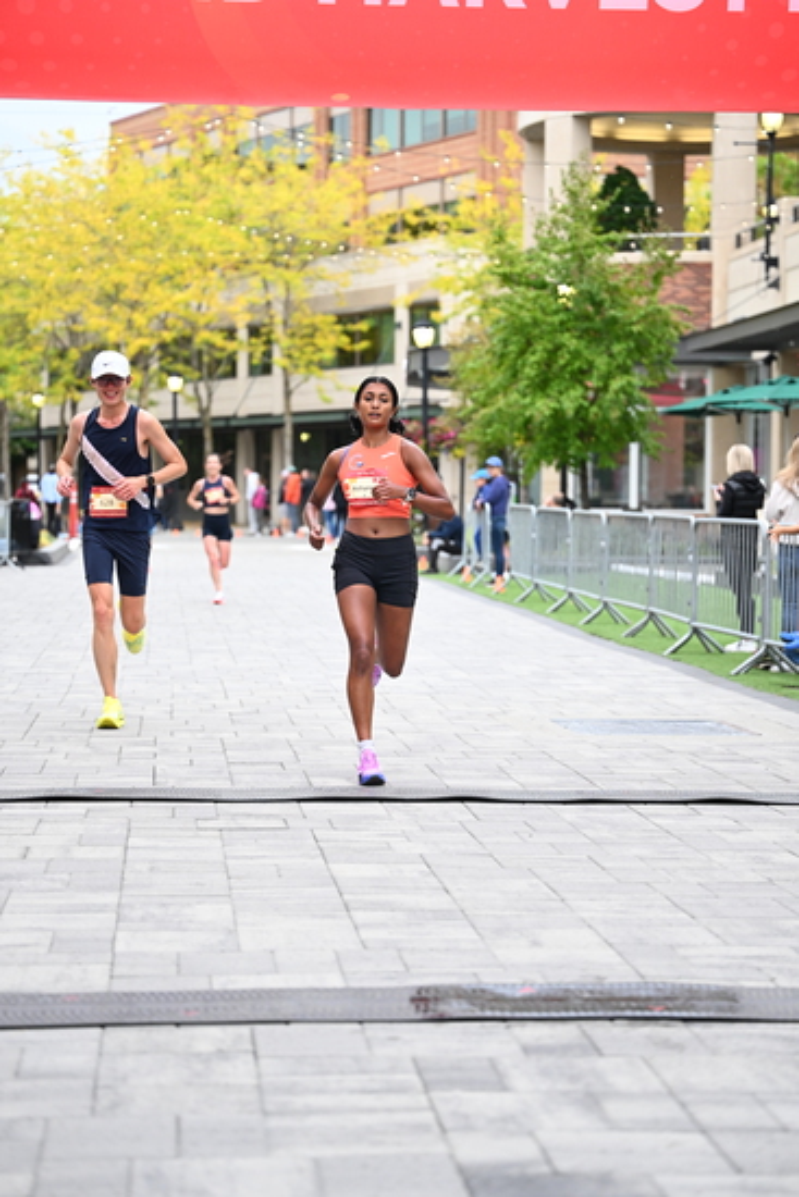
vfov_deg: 26.0
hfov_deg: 17.5
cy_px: 598
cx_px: 400
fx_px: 2595
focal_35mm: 78
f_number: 2.8
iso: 1600
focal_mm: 78
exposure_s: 1/1250
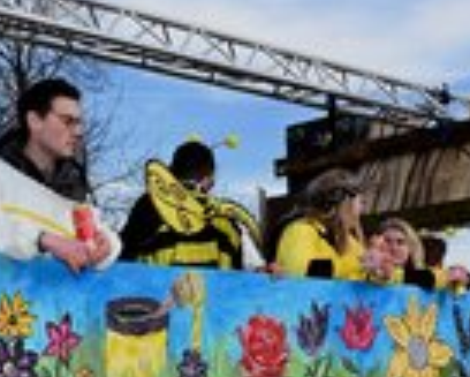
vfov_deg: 17.1
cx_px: 83
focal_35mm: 88
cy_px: 387
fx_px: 1225
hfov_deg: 21.4
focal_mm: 32
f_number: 22
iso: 1000
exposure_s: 1/200
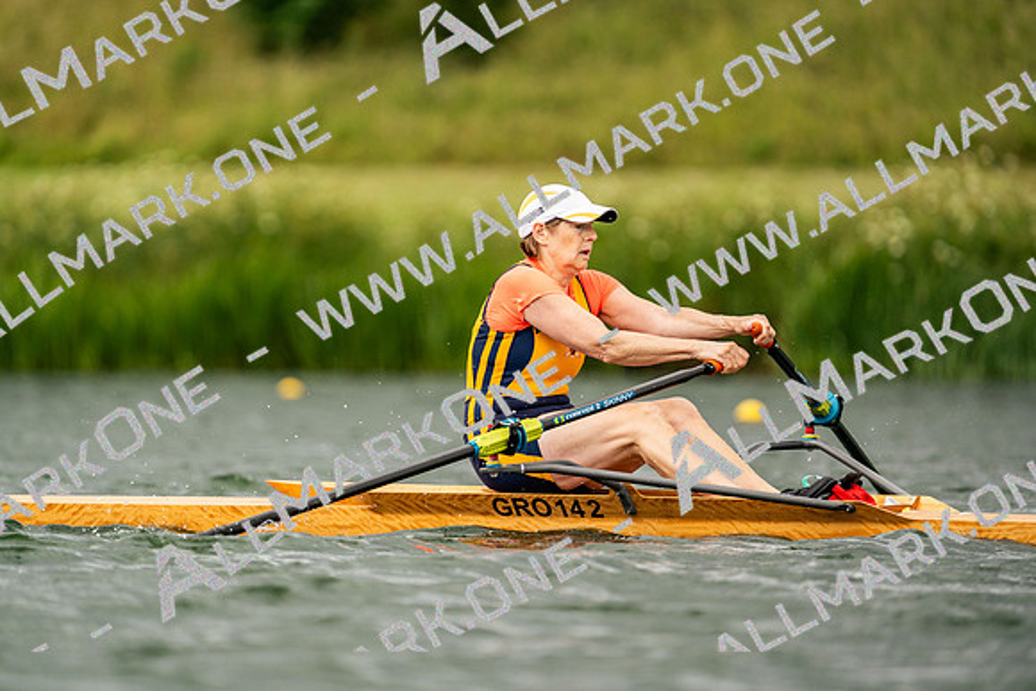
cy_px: 346
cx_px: 518
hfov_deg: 3.4
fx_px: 17270
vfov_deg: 2.3
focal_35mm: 600
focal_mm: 600
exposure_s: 1/2000
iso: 500
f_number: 6.3
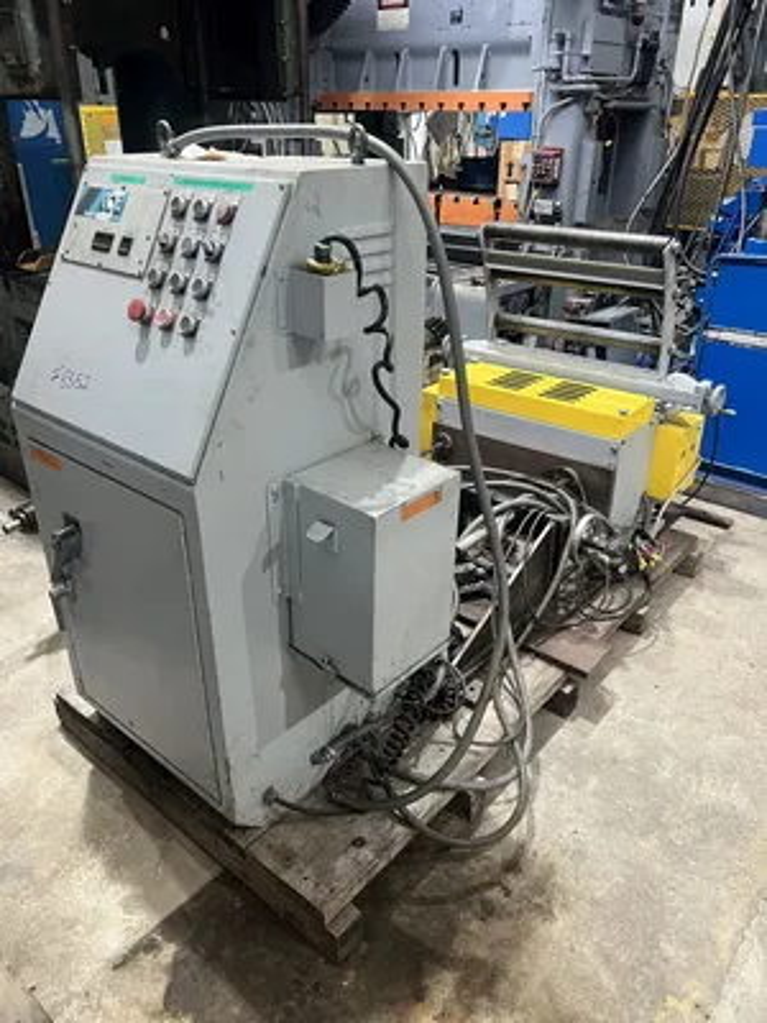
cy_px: 512
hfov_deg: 53.1
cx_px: 384
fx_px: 768
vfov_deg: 67.3
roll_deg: -0.9
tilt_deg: -28.1
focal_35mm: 26
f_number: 1.5
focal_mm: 5.7
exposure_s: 1/63
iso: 125
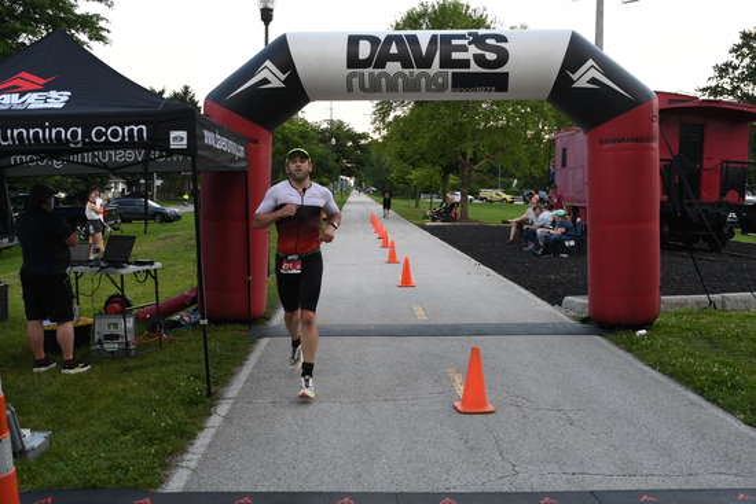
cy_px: 252
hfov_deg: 53.1
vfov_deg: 36.9
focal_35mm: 36
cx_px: 378
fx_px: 756
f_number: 5
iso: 320
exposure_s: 1/250
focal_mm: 24
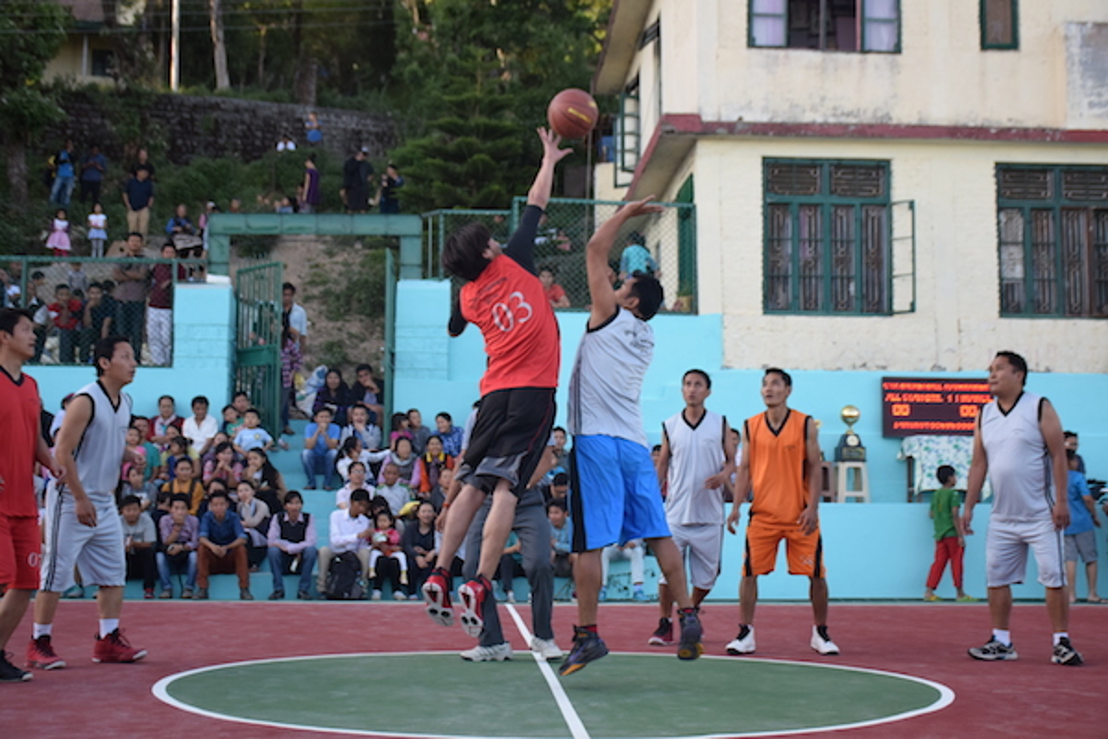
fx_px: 1754
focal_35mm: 57
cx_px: 554
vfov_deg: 23.8
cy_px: 370
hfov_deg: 35.1
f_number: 4.2
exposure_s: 1/800
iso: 800
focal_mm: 38
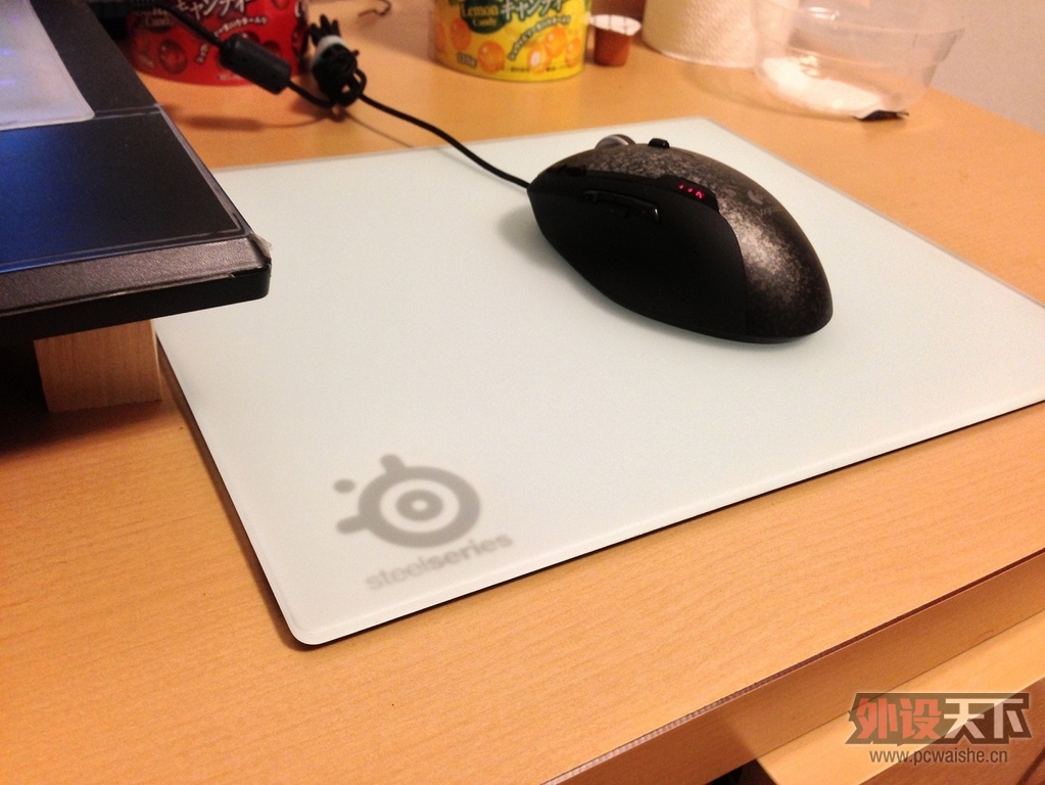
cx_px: 522
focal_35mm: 33
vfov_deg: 43.0
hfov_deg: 55.3
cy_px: 392
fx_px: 997
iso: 125
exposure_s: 1/20
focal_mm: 4.13
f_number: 2.4
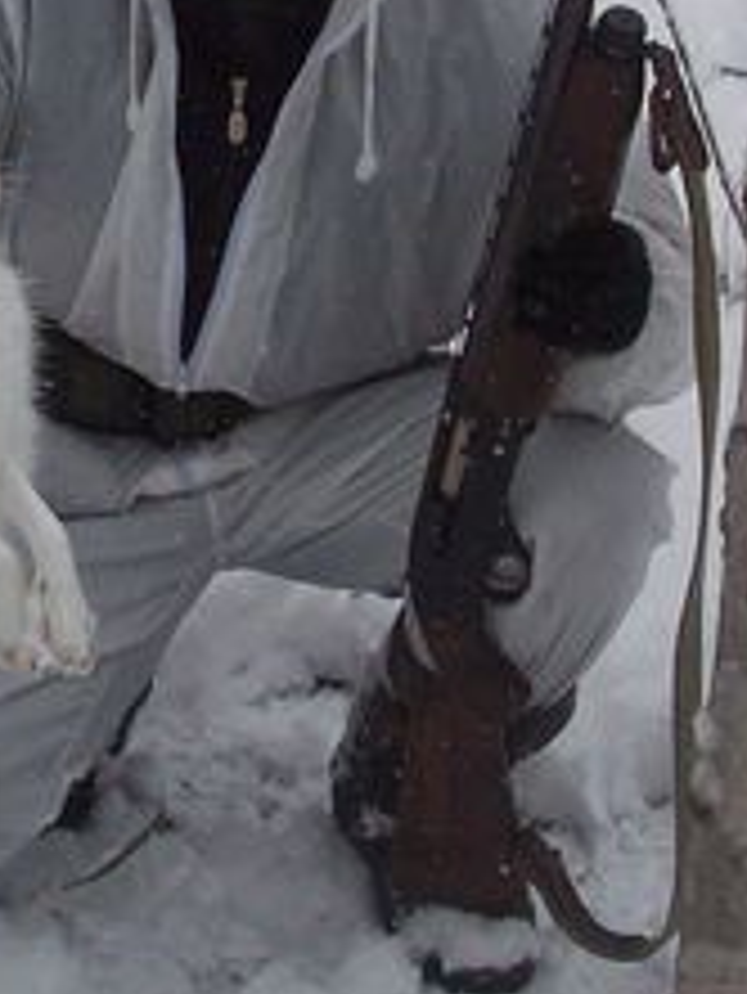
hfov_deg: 12.6
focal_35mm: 117
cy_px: 196
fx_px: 3363
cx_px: 166
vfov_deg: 16.7
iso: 80
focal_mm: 6.2
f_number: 2.8
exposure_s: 1/538
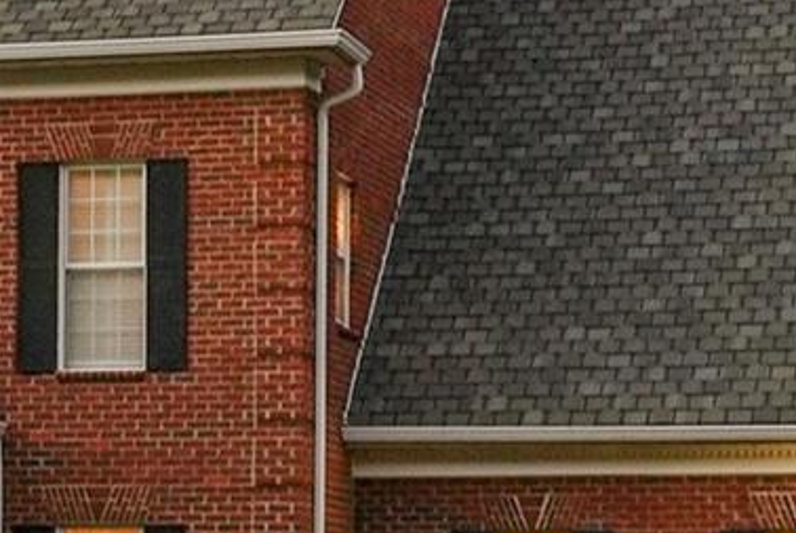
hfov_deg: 12.9
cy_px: 374
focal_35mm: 157
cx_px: -38
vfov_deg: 8.8
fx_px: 3475
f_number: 9
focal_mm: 29
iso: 800
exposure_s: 1/13
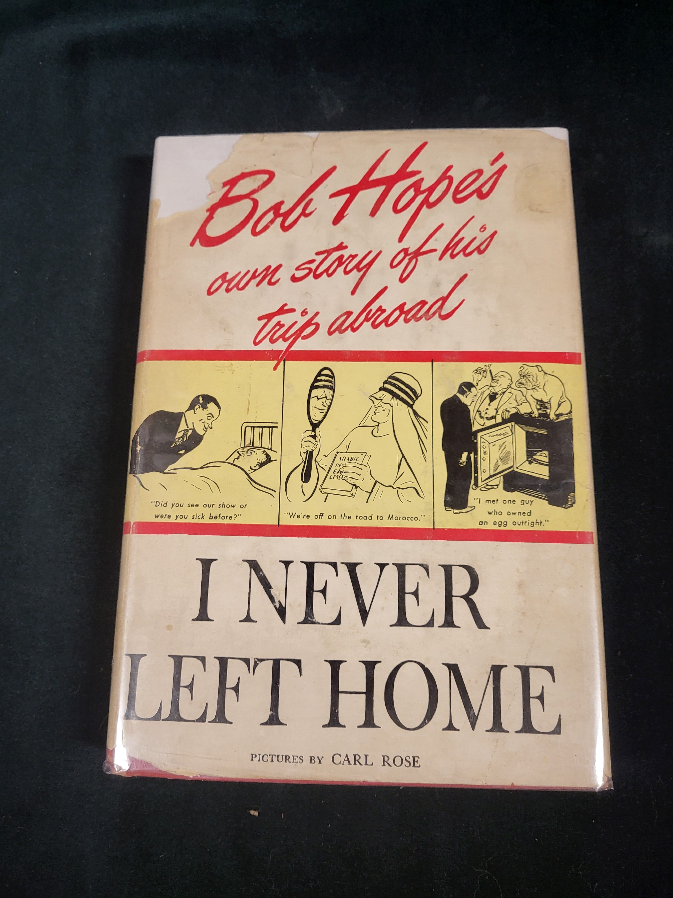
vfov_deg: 67.3
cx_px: 336
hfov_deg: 53.1
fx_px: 674
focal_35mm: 26
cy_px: 449
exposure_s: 1/40
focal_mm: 5.4
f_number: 1.8
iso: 250
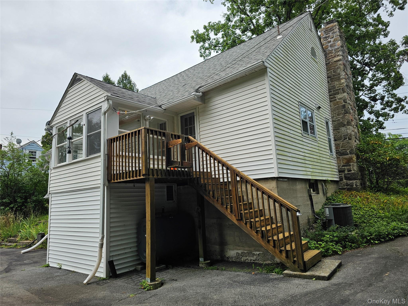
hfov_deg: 73.9
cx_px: 204
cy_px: 153
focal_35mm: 23
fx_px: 271
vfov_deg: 58.9
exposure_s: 1/2000
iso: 32
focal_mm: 6.3
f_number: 1.7
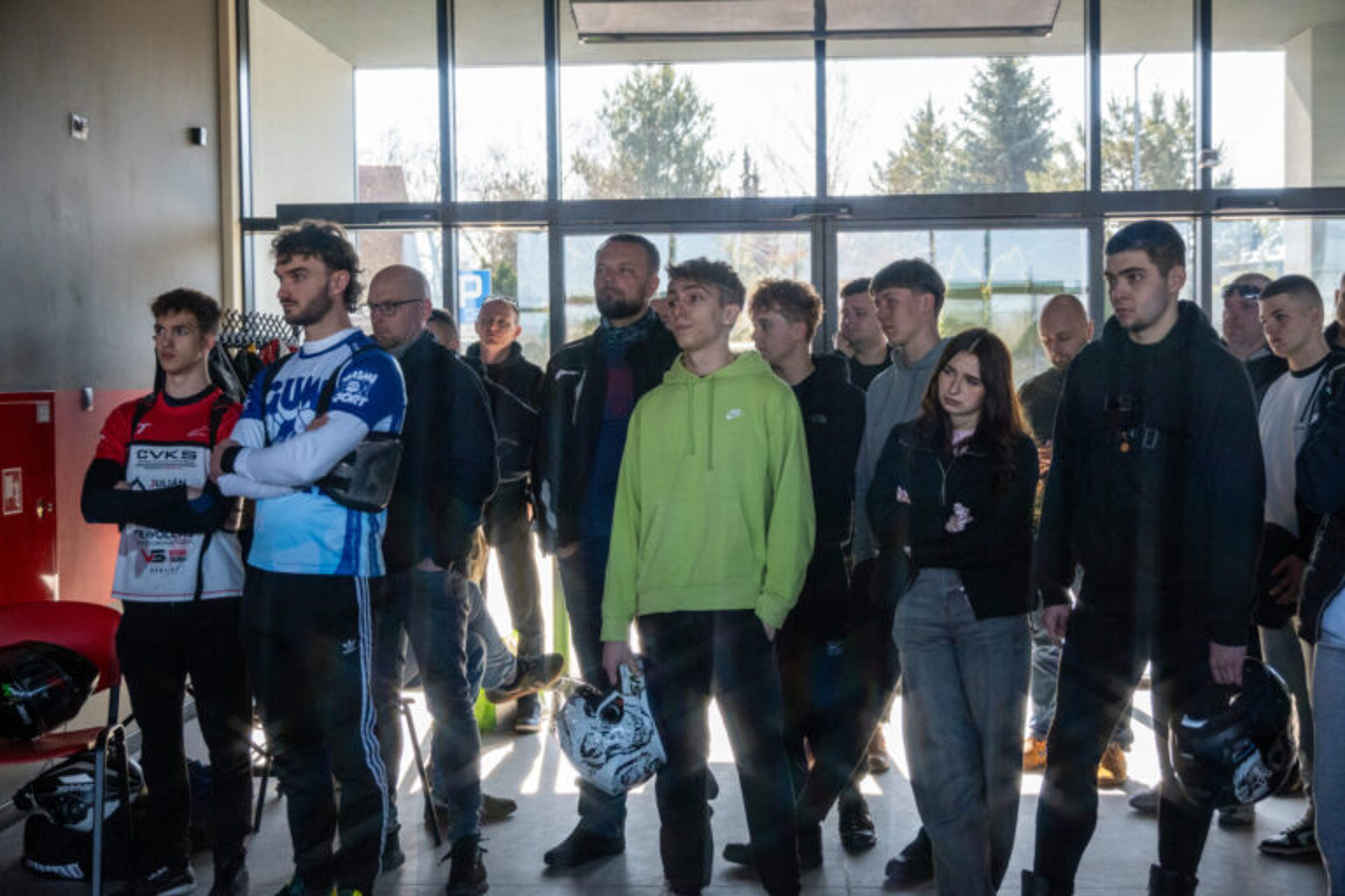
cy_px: 448
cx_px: 672
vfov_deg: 26.9
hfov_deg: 39.4
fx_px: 1877
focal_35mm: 50
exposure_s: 1/1000
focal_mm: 33.5
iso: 1100
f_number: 4
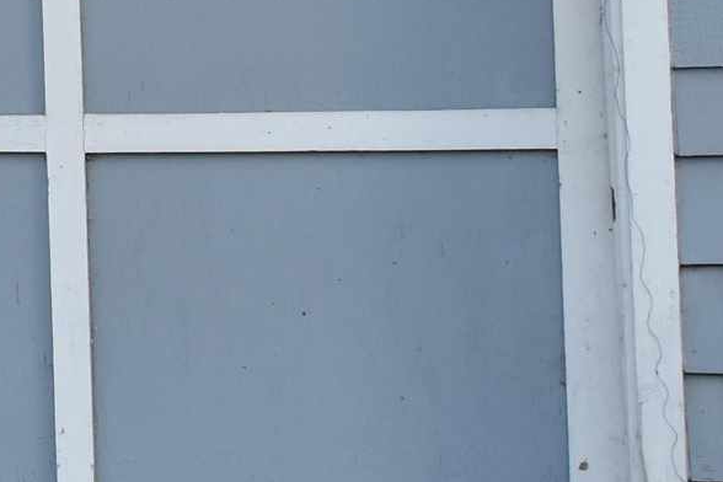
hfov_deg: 15.1
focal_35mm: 118
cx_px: -582
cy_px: 2
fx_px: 2362
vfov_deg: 11.5
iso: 400
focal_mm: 15
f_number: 8
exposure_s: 1/200
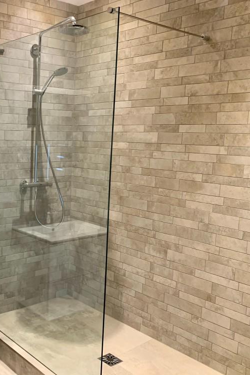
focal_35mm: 37
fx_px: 385
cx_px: 12
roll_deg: -1.3
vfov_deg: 51.9
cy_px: 184
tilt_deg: -6.3
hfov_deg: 33.5
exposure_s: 1/50
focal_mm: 4.25
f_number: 1.8
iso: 125
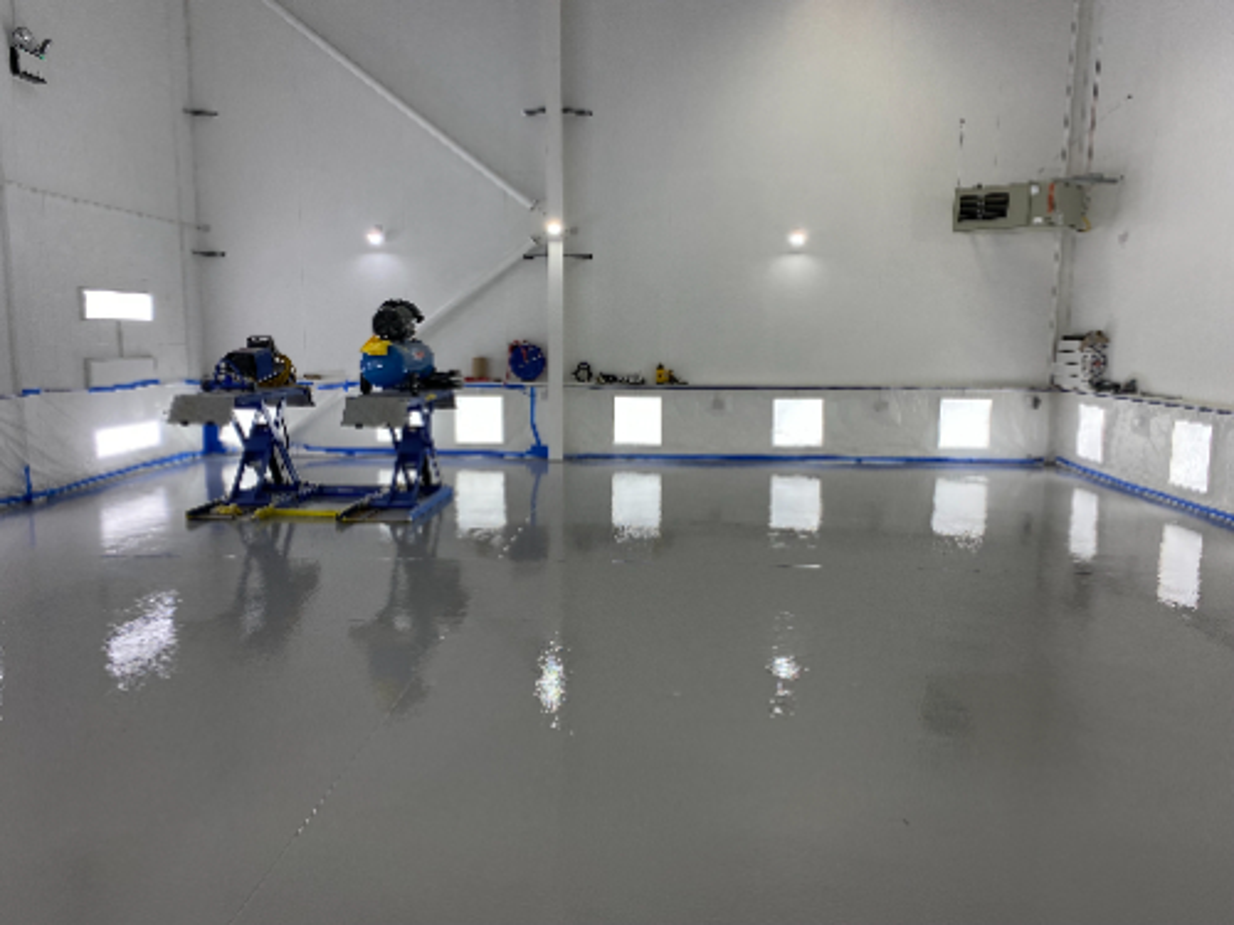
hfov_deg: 67.3
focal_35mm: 26
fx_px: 927
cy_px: 462
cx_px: 617
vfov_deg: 53.1
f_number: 1.8
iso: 32
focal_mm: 4.25
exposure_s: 1/146
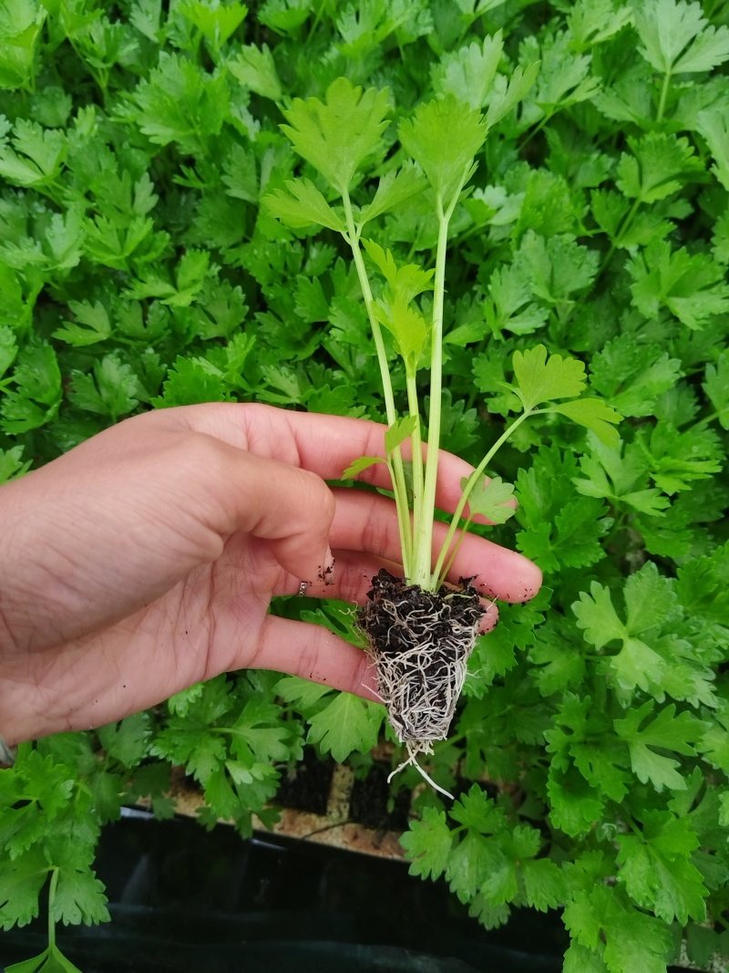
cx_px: 364
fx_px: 730
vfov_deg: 67.3
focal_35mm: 26
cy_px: 486
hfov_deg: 53.1
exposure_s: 1/50
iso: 545
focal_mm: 4.95
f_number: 1.9
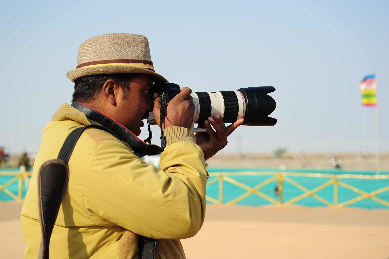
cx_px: 194
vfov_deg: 19.4
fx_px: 756
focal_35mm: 70
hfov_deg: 28.9
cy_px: 130
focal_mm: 70
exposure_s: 1/640
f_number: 6.3
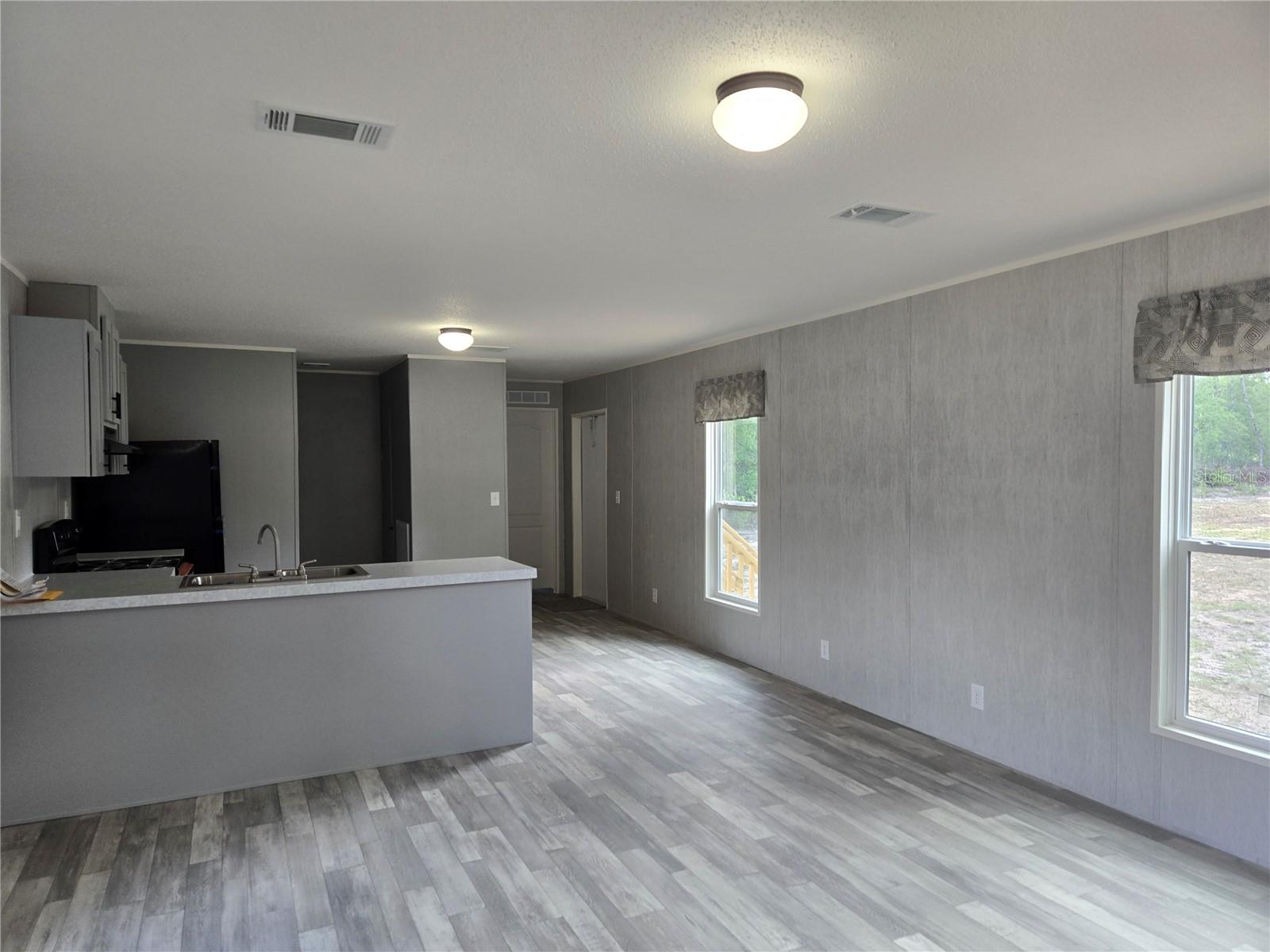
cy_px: 476
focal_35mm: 23
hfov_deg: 73.9
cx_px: 635
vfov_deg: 58.9
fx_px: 844
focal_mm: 5.4
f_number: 1.8
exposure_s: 1/120
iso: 80
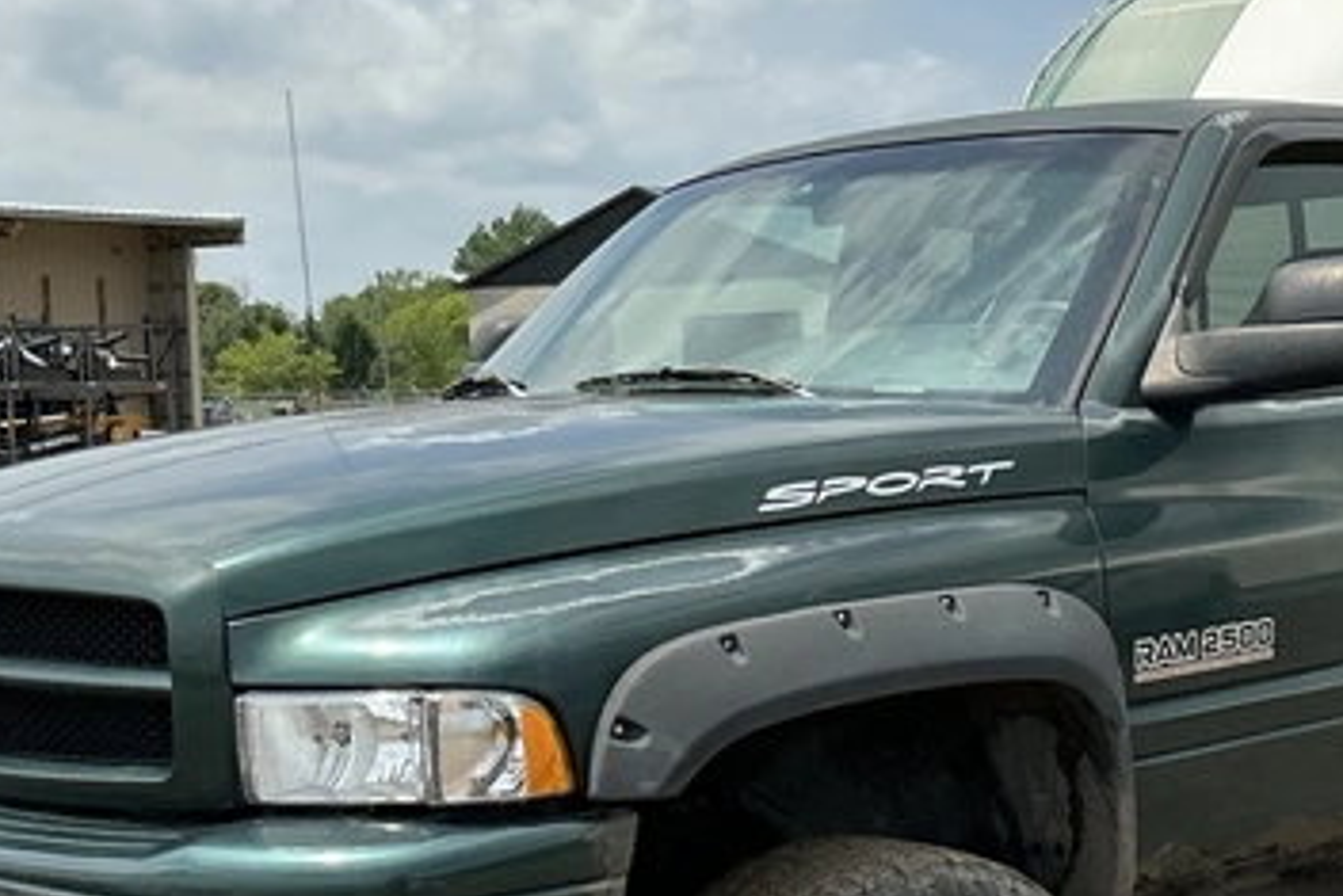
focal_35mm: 62
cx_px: 839
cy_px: 635
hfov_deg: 32.2
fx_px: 2314
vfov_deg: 21.8
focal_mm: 3
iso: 25
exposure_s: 1/2427
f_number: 1.8
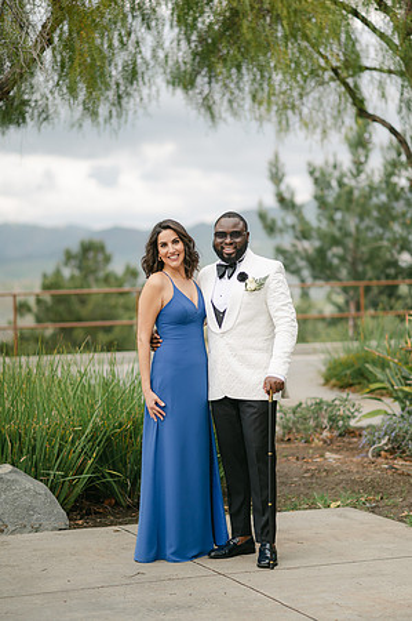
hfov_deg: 16.0
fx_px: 1462
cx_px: 206
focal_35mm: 85
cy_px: 310
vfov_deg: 23.9
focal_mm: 85
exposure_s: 1/6400
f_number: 2
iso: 100
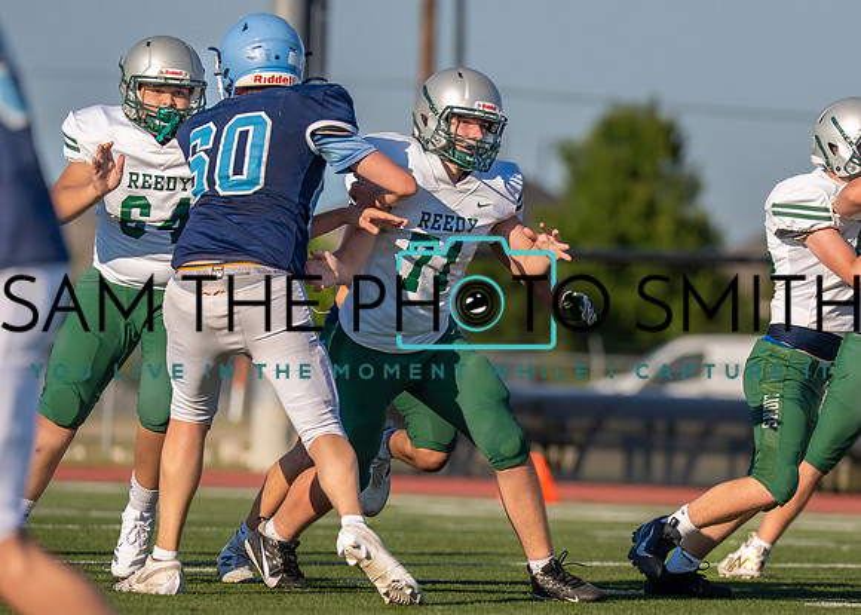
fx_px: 9700
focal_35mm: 397
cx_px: 729
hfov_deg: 5.1
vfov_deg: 3.6
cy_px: 347
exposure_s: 1/6400
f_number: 2.8
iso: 250
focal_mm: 200
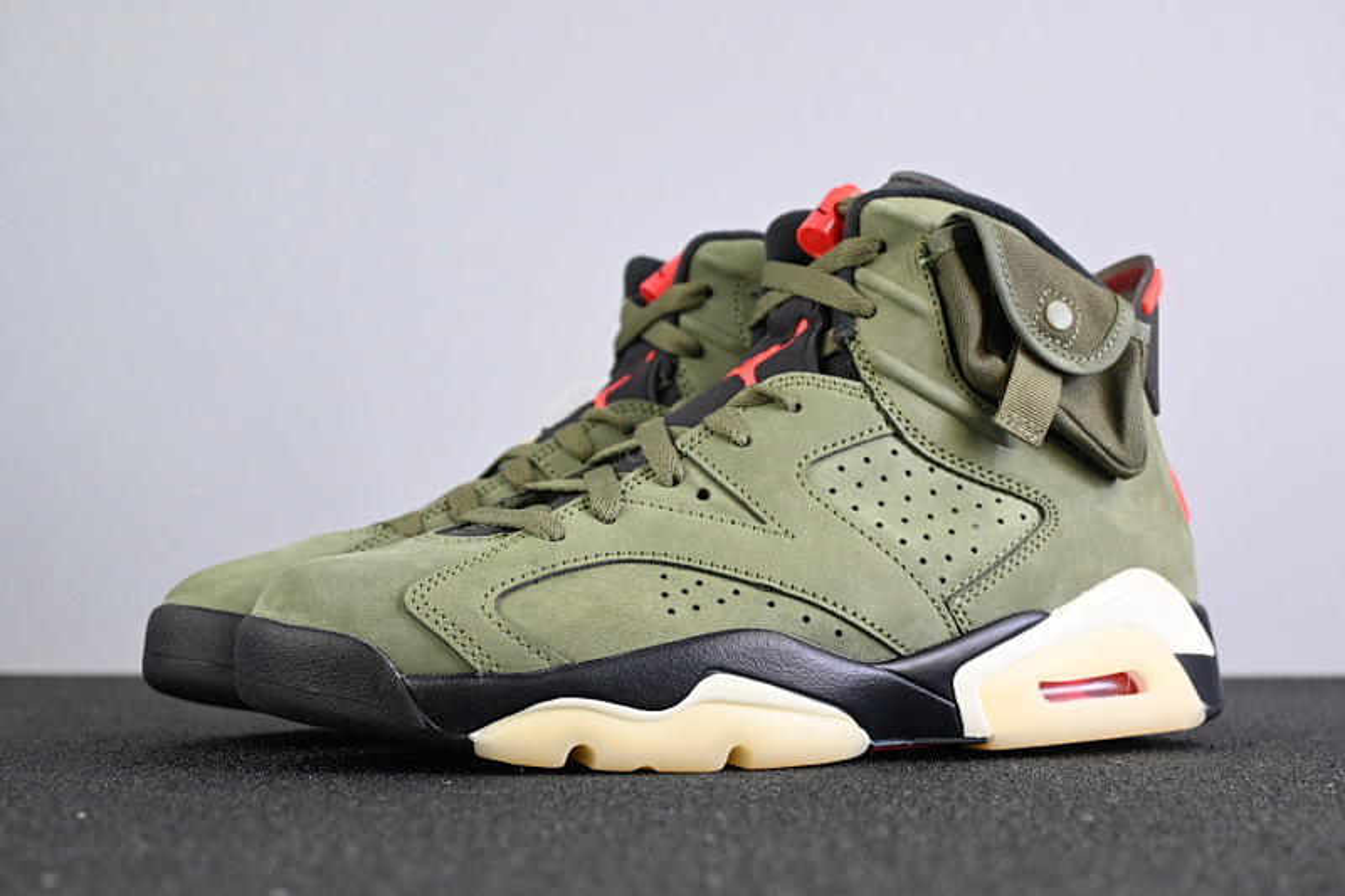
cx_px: 672
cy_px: 448
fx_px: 2017
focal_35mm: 54
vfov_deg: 25.0
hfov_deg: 36.9
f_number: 5.3
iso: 800
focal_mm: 36
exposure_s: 1/125
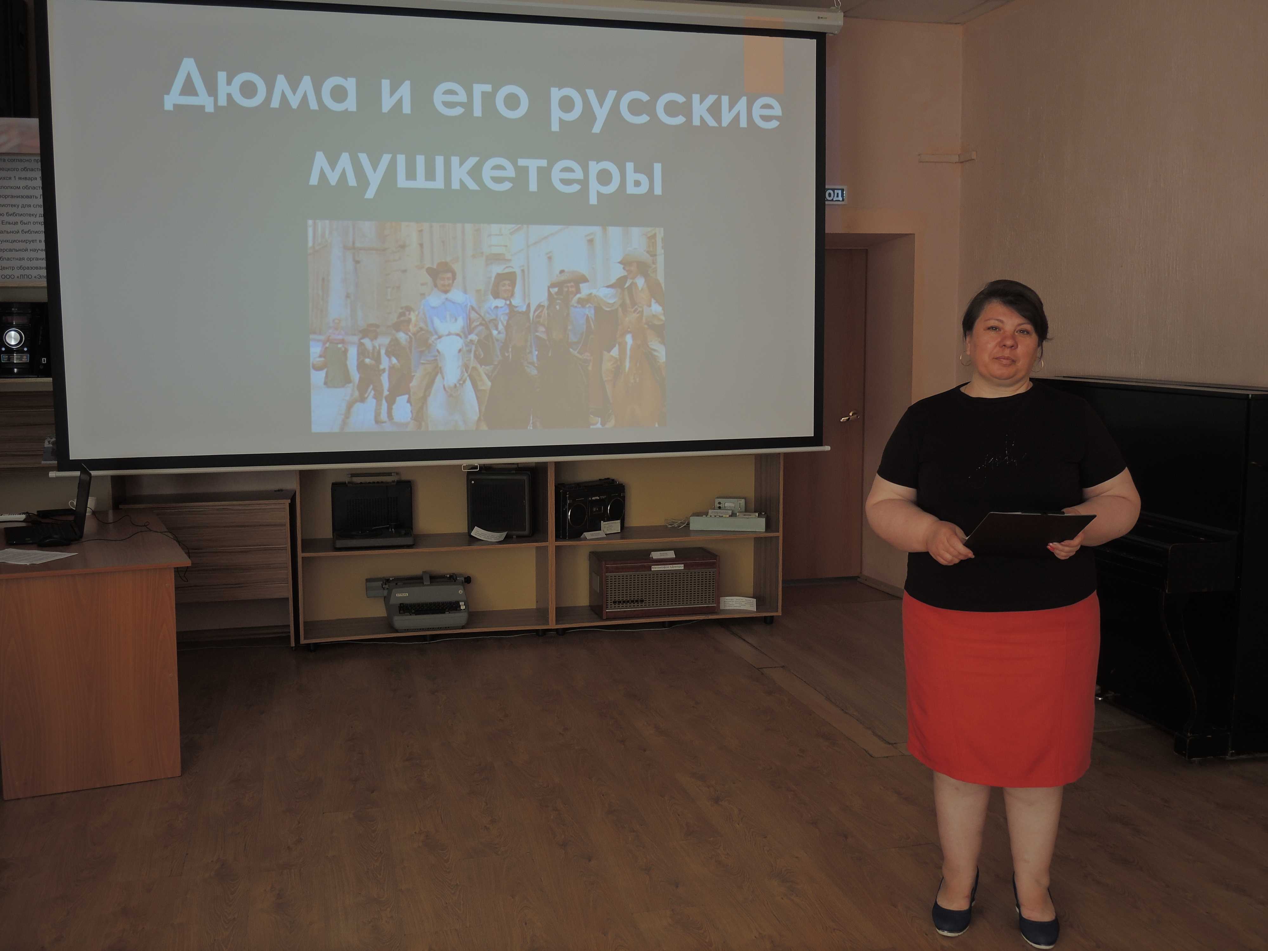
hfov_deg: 55.4
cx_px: 634
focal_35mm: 33
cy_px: 476
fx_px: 1209
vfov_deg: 42.9
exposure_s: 1/40
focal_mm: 7
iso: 80
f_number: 2
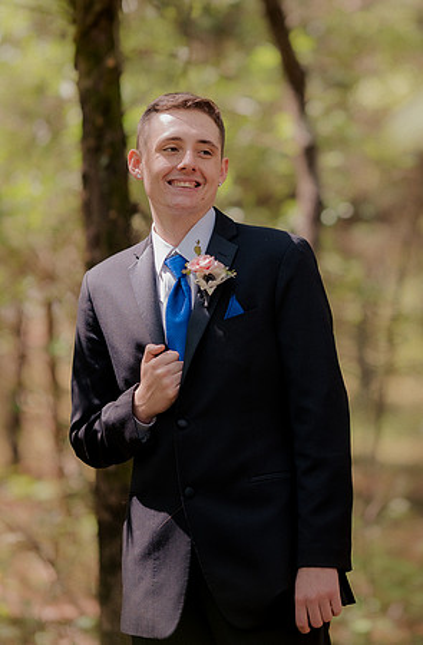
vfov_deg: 10.8
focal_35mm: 192
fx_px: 3416
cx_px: 388
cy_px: 256
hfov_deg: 7.1
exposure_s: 1/500
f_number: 1.4
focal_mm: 105
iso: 125
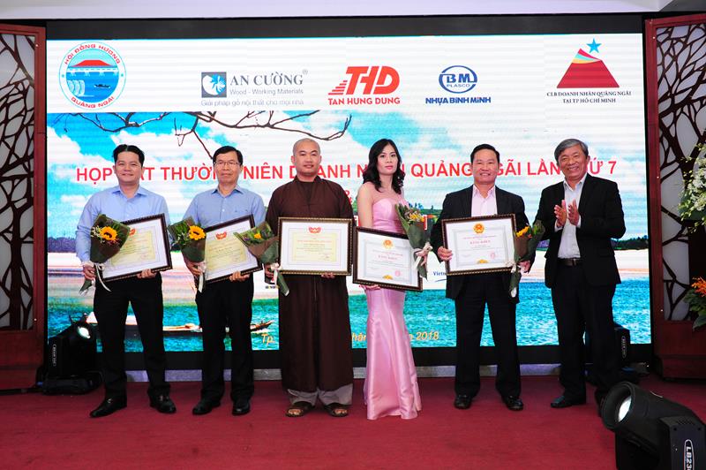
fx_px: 627
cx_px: 353
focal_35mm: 32
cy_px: 235
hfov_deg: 58.8
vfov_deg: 41.0
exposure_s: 1/200
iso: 800
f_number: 6.3
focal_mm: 32
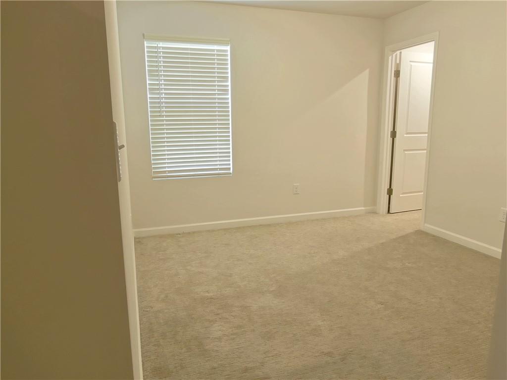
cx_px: 254
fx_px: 352
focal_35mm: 24
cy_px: 190
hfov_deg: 71.6
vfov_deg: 56.8
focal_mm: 4.39
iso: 400
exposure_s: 1/15
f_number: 2.8
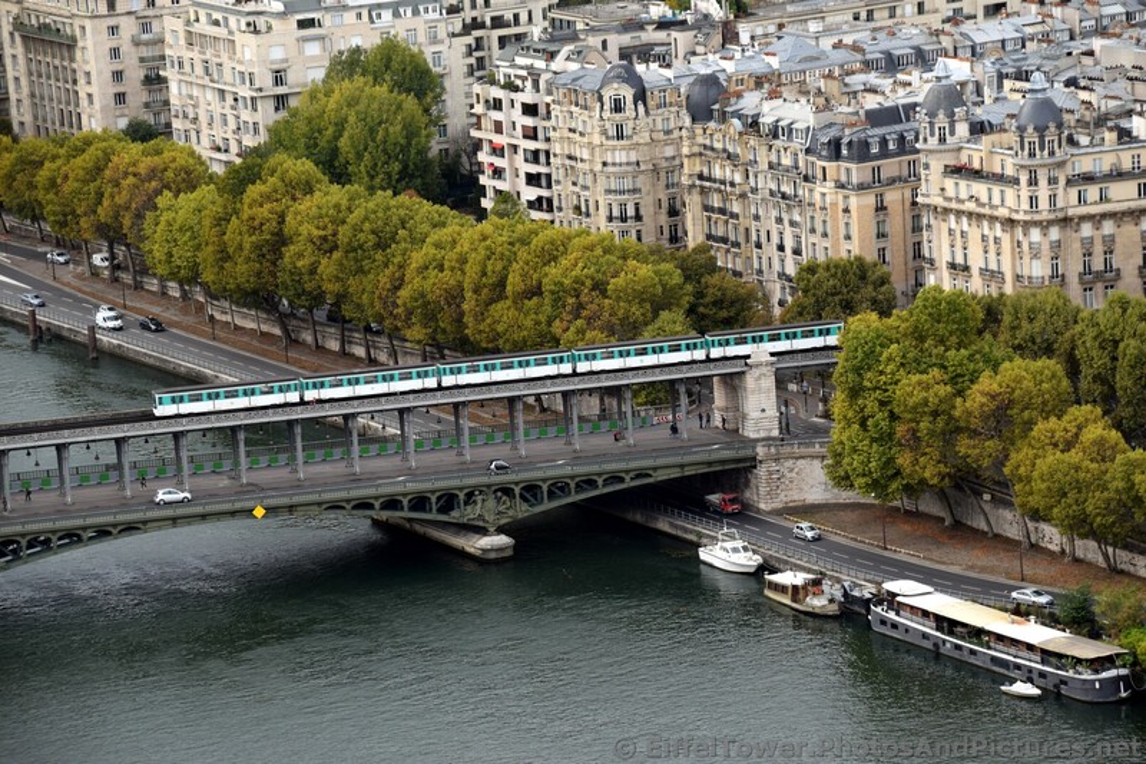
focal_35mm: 158
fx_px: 5012
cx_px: 573
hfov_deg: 13.0
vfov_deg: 8.7
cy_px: 382
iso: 250
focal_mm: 105
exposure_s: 1/250
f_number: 8
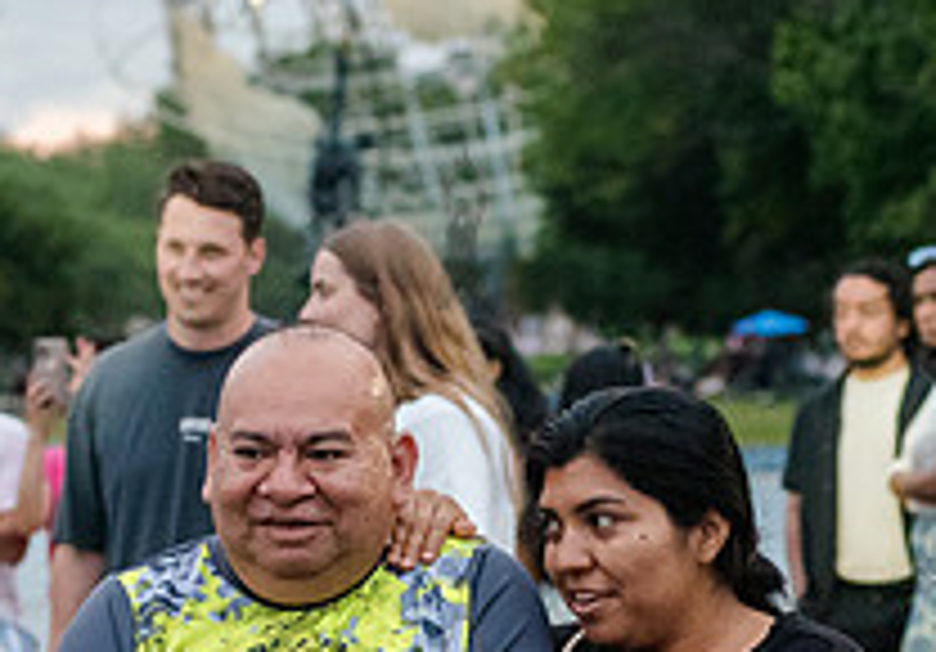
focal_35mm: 285
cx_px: 490
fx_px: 7515
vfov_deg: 5.0
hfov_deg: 7.1
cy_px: 775
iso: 4000
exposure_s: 1/400
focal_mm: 80
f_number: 4.5
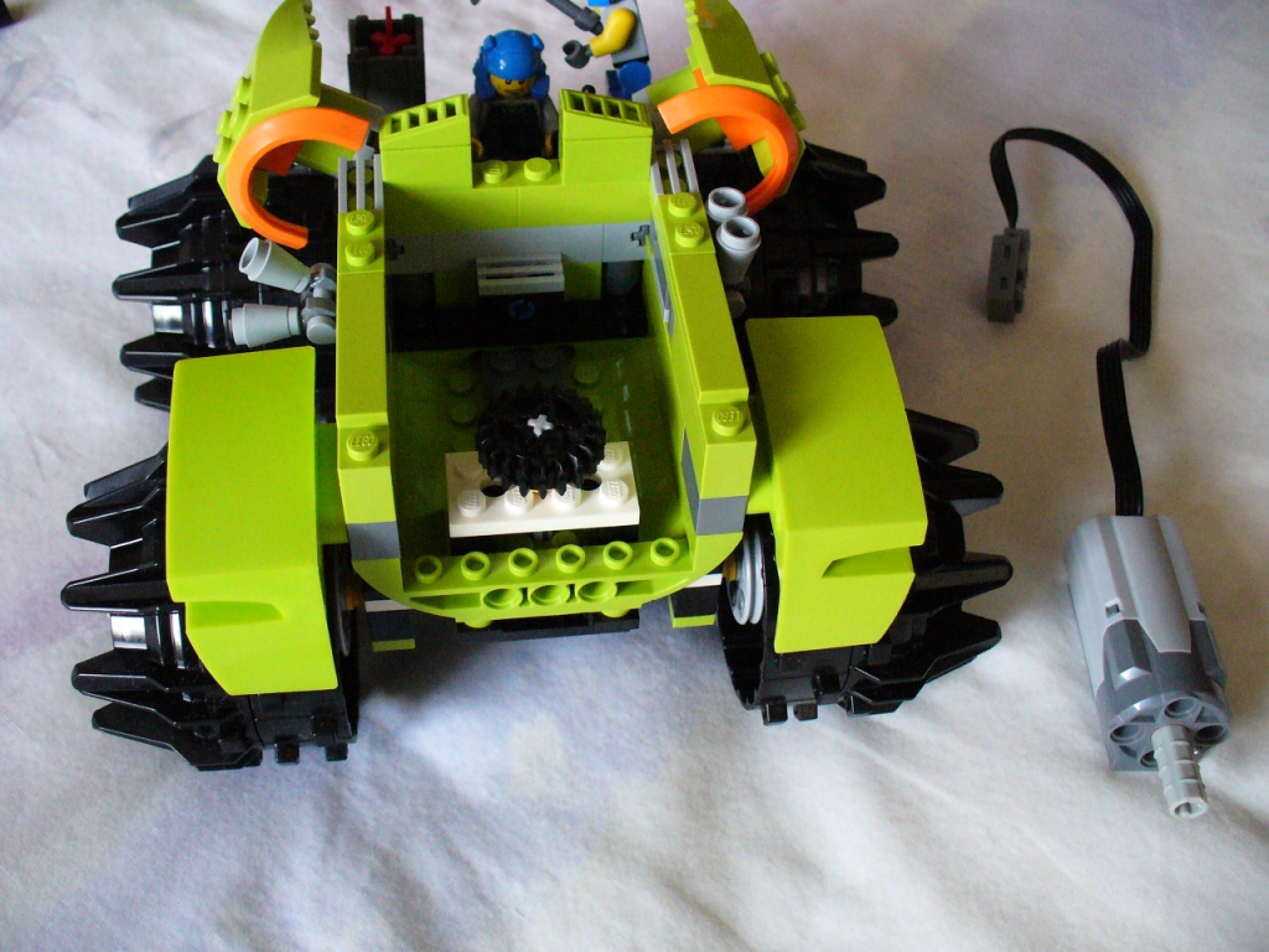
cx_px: 634
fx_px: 1356
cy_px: 476
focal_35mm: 37
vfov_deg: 38.7
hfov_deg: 50.1
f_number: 2.8
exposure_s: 1/50
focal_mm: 6.1
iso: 400
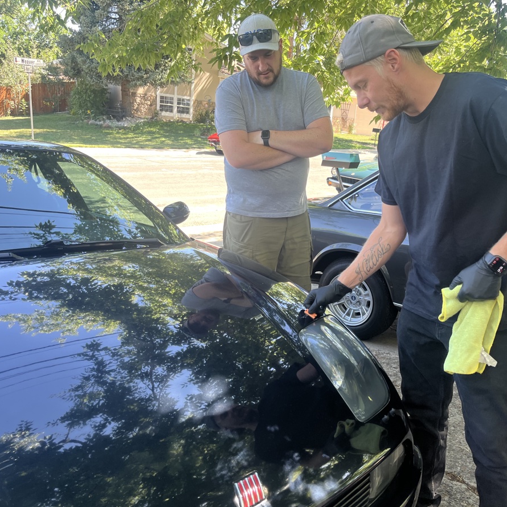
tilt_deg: -14.2
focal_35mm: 31
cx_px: 282
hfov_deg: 52.4
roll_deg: -4.6
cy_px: 256
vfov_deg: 52.5
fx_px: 514
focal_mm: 5.1
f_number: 1.6
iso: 32
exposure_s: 1/134
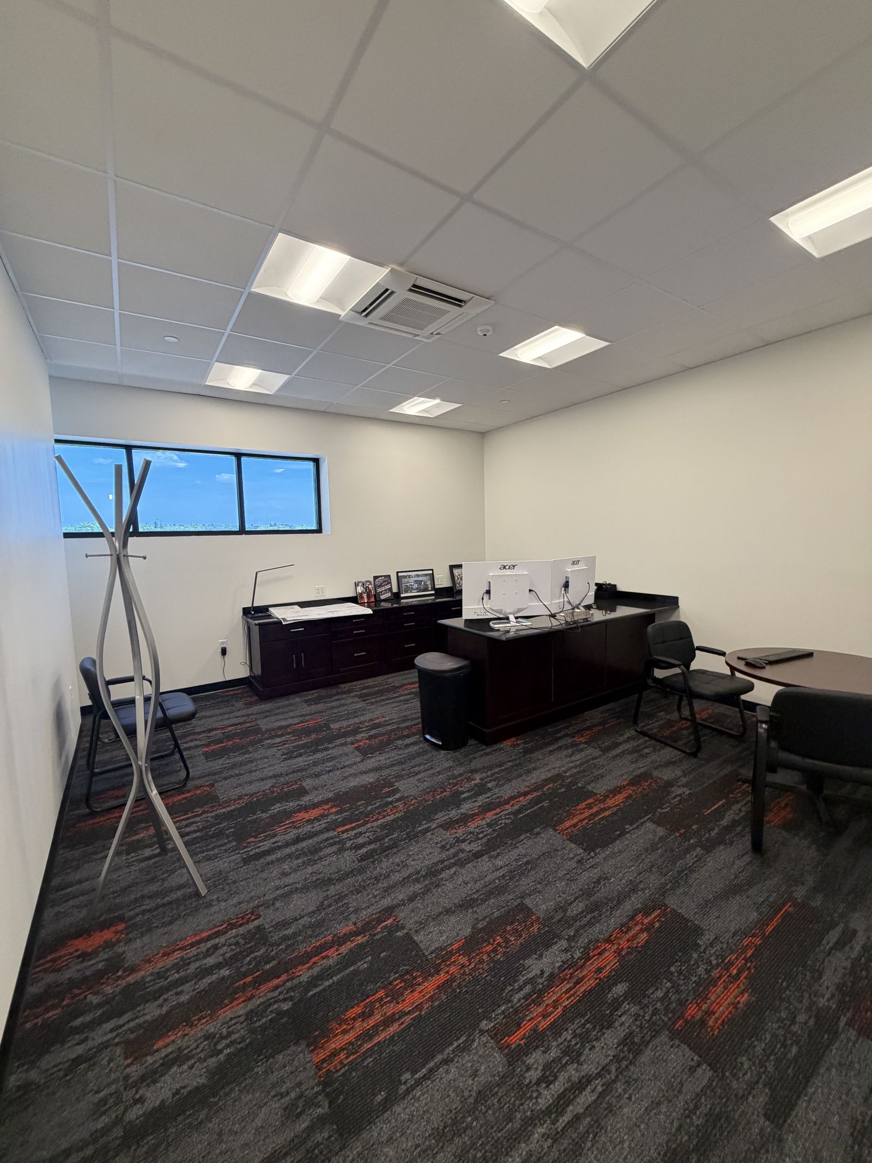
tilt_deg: -4.9
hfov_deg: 85.7
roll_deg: +1.5
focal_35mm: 14
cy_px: 582
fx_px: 470
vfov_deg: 102.1
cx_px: 436
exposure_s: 1/60
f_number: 2.2
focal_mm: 2.22
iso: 250
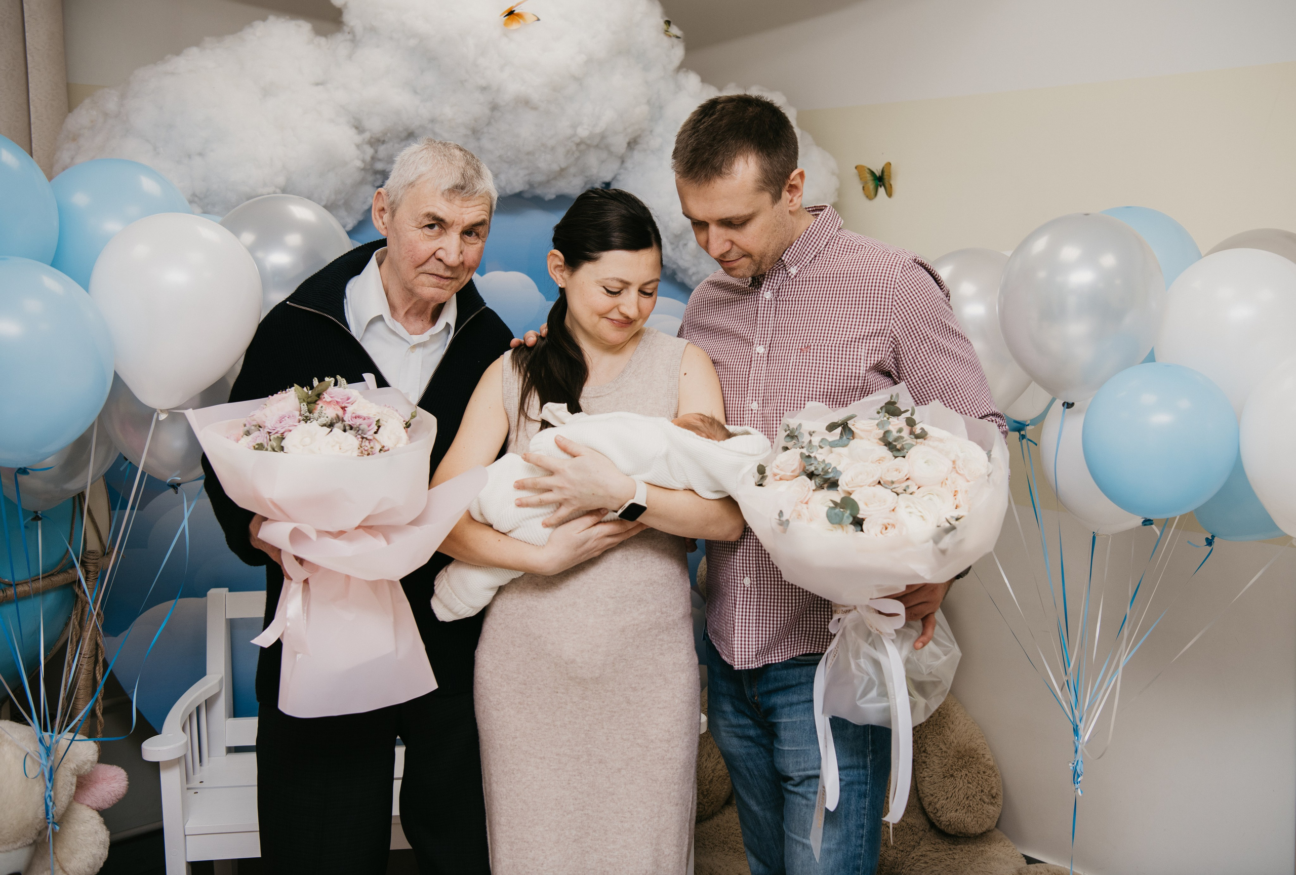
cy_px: 411
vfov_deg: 33.2
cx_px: 695
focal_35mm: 41
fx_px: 1467
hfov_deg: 47.6
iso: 160
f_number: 4
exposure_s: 1/160
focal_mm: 38
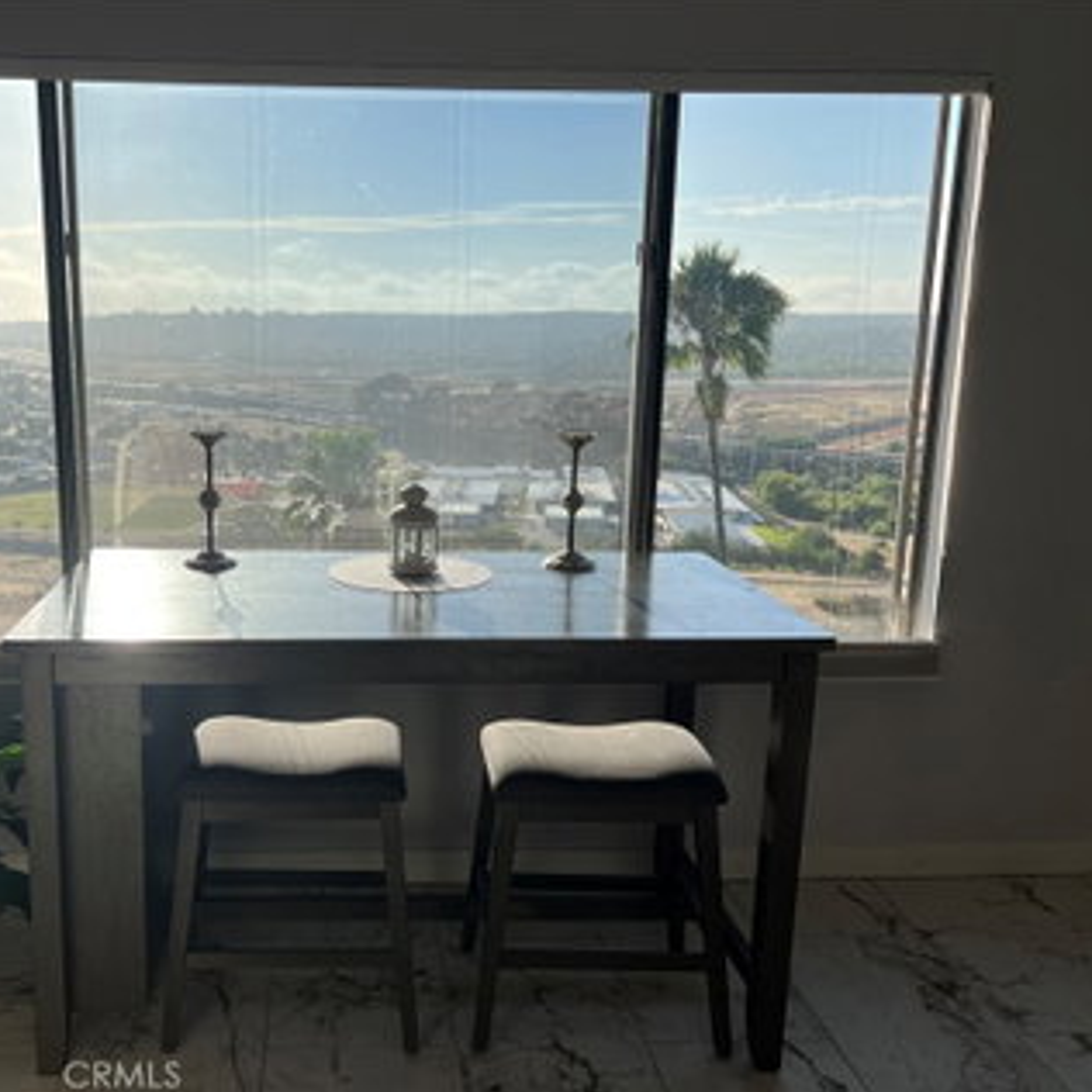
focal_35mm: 31
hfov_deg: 51.6
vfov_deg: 52.5
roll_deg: -0.4
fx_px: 1106
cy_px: 543
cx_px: 371
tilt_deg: -11.3
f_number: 1.5
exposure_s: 1/2994
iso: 50
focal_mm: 5.7
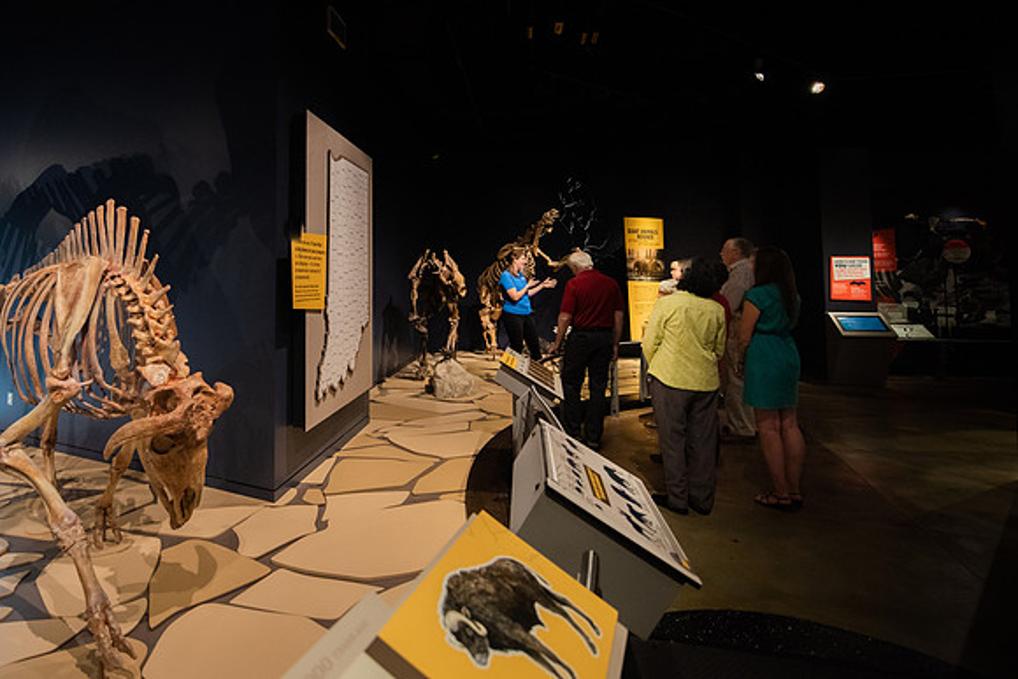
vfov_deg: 66.3
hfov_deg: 88.1
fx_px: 509
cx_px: 376
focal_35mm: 18
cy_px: 249
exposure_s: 1/125
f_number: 2.8
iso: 1600
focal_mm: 14
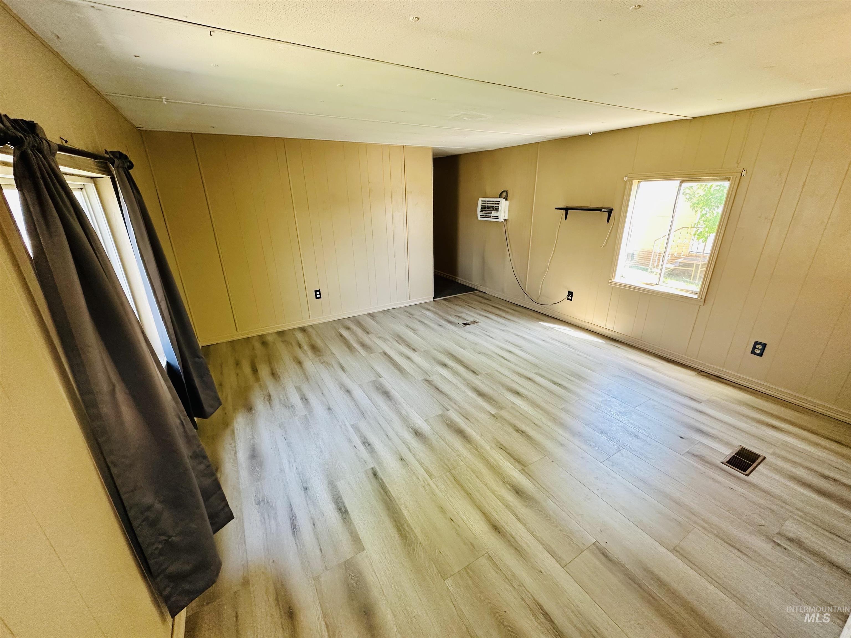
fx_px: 344
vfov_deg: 85.7
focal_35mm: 14
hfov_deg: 102.1
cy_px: 319
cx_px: 426
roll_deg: +1.1
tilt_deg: -20.1
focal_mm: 2.22
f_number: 2.2
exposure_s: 1/120
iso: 250
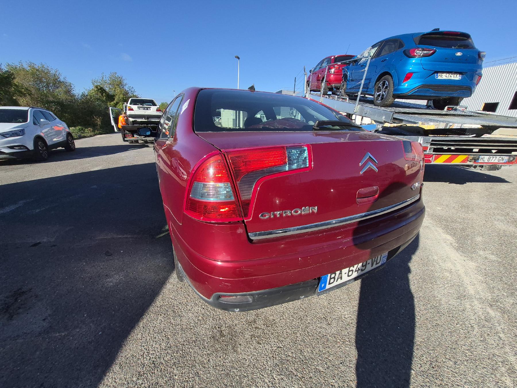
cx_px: 258
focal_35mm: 13
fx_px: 194
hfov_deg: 106.2
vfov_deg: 89.9
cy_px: 194
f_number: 2.2
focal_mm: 1.74
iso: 40
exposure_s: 1/1667
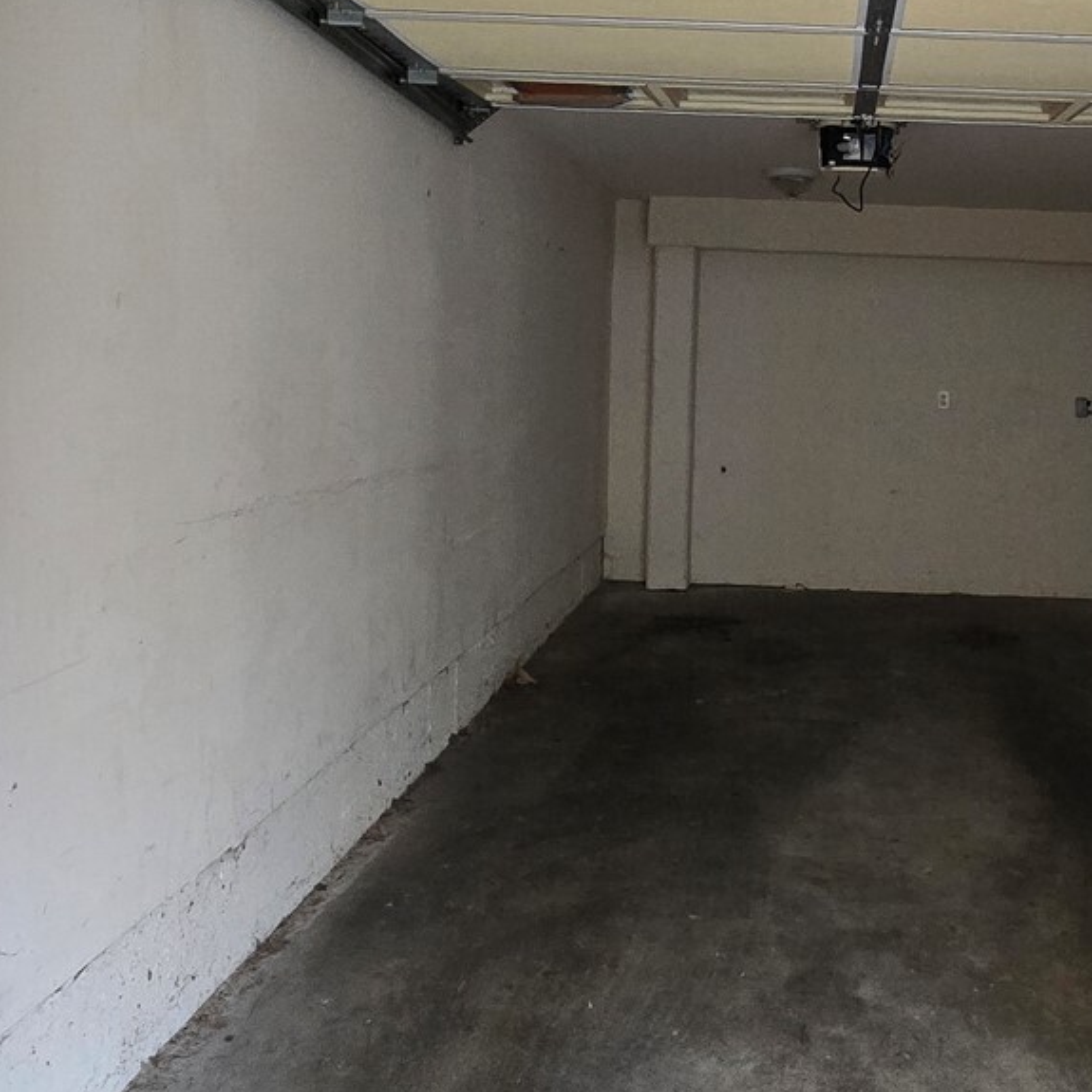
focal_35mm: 32
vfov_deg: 50.8
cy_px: 446
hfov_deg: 49.3
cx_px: 807
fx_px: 1142
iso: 640
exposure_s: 1/60
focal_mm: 2.2
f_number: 2.2
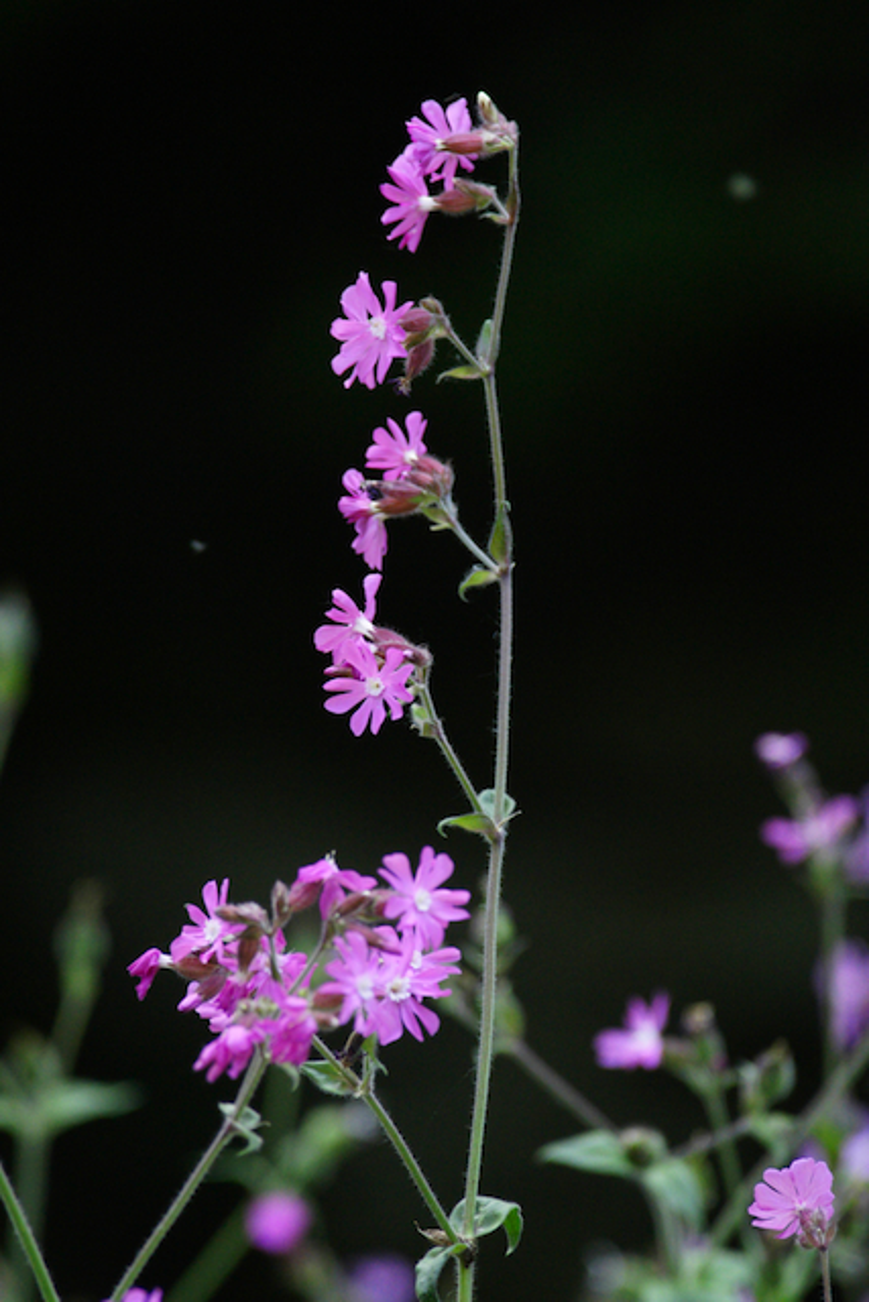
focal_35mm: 840
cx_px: 434
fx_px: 30396
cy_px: 651
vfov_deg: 2.5
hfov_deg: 1.6
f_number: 6.3
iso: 1600
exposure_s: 1/160
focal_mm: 560
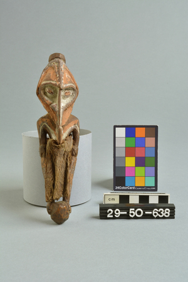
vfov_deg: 33.4
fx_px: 470
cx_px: 94
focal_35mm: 60
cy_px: 141
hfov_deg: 22.6
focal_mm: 40
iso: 100
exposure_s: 1/1.3
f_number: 14
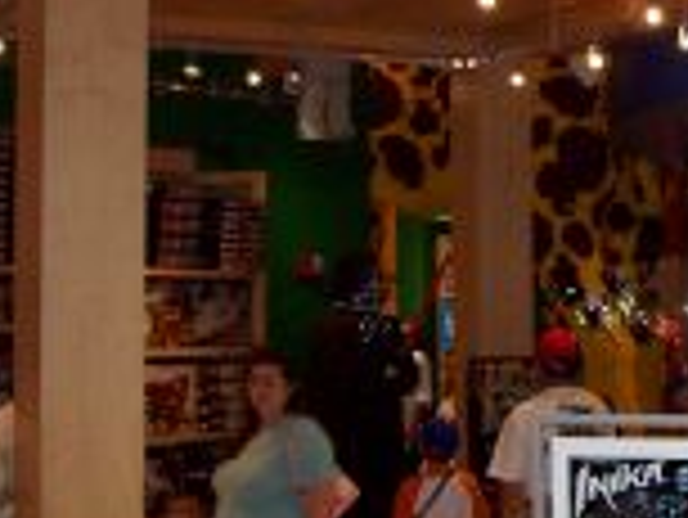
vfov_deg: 15.7
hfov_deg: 20.2
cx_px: 684
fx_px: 1870
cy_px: 160
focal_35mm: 94
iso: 140
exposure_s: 1/64
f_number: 2.7
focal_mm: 6
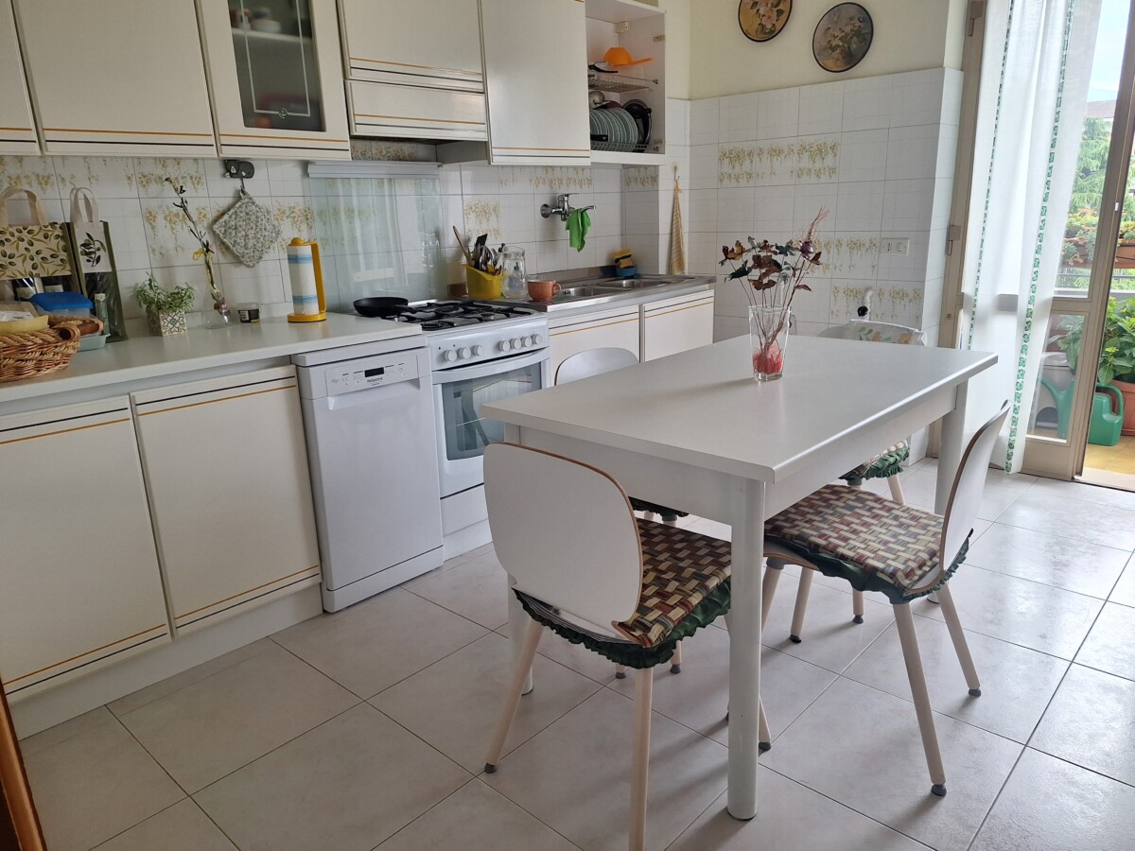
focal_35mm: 23
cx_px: 568
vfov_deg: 58.9
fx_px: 754
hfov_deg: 73.9
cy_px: 426
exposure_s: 1/100
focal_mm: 5.54
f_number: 1.8
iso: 40
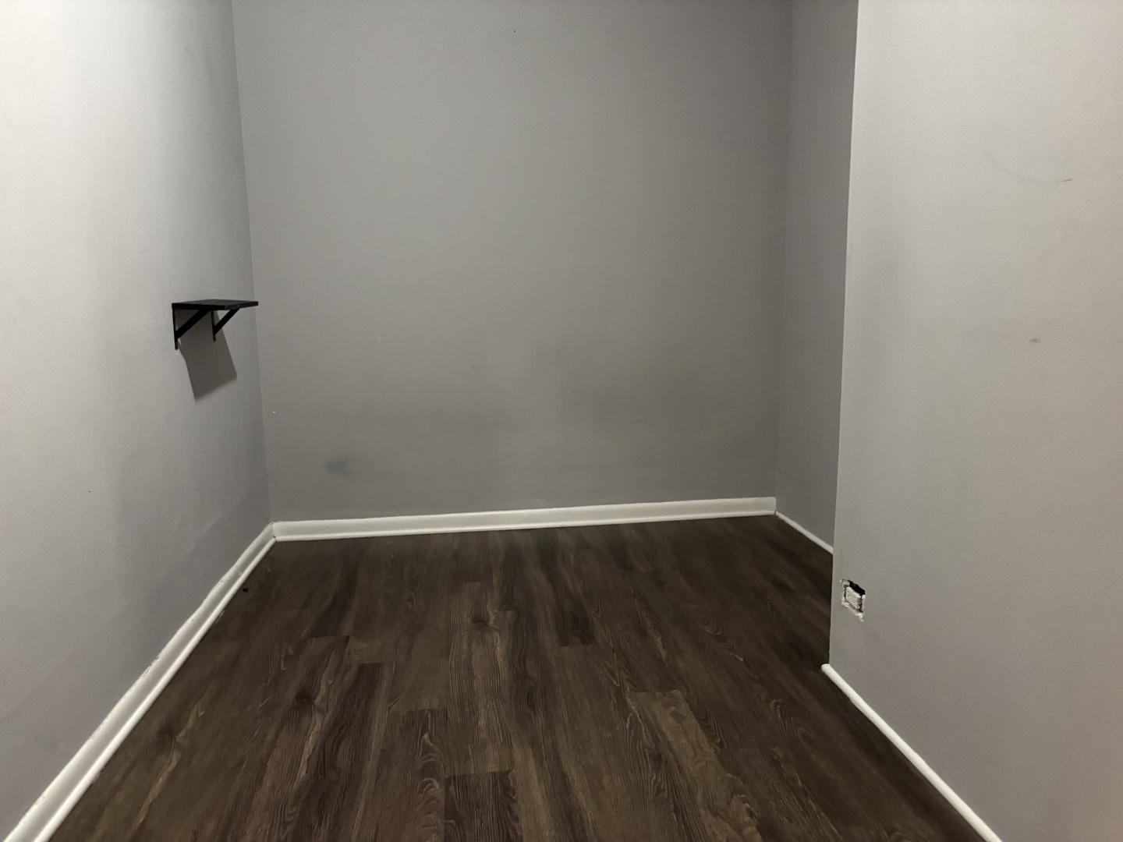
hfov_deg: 67.3
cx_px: 562
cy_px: 421
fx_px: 843
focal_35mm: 26
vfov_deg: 53.1
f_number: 1.6
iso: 640
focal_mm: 5.96
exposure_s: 1/40
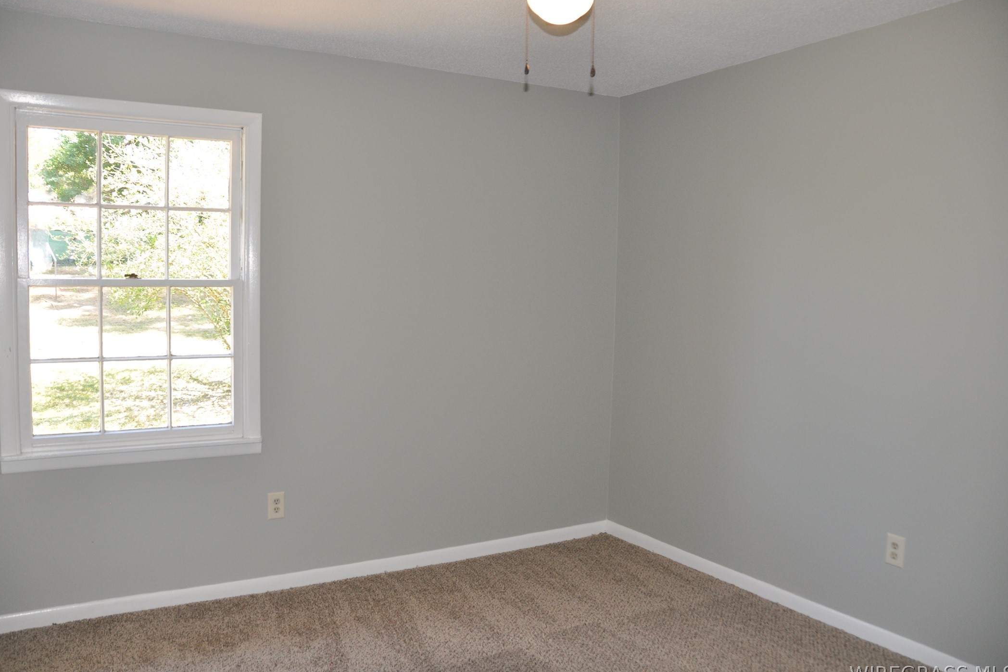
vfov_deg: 46.4
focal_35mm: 28
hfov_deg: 65.5
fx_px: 784
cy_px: 342
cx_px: 496
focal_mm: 18
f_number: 3.5
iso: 500
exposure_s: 1/125
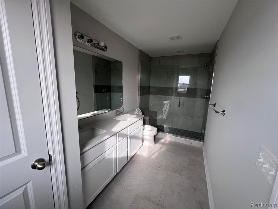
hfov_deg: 106.2
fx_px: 104
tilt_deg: -10.4
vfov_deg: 89.9
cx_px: 139
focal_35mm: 13
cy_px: 104
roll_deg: -2.3
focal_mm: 1.57
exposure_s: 1/99
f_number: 1.8
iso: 40
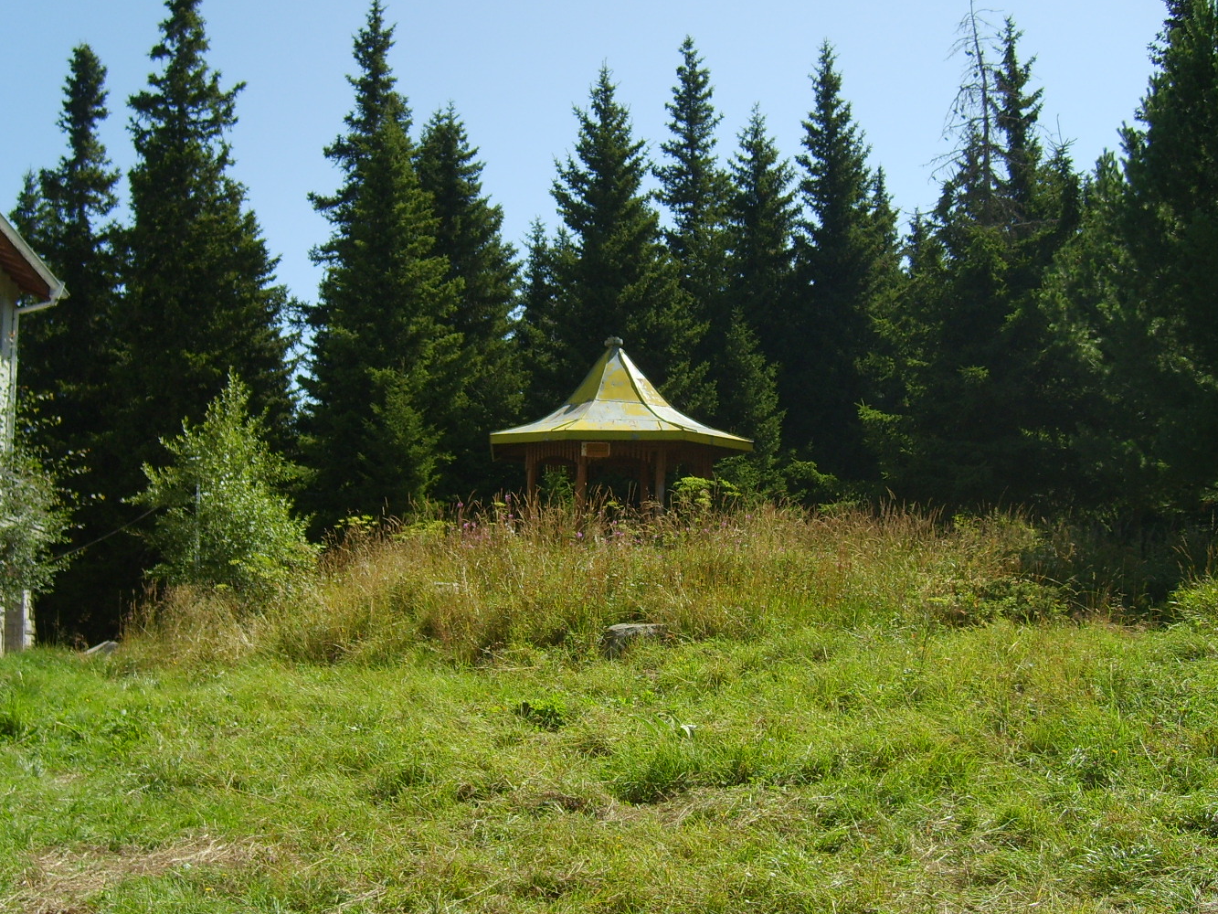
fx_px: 1478
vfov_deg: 34.3
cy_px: 479
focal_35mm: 42
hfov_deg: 44.7
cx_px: 556
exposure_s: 1/1000
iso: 50
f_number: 2.8
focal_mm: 5.8
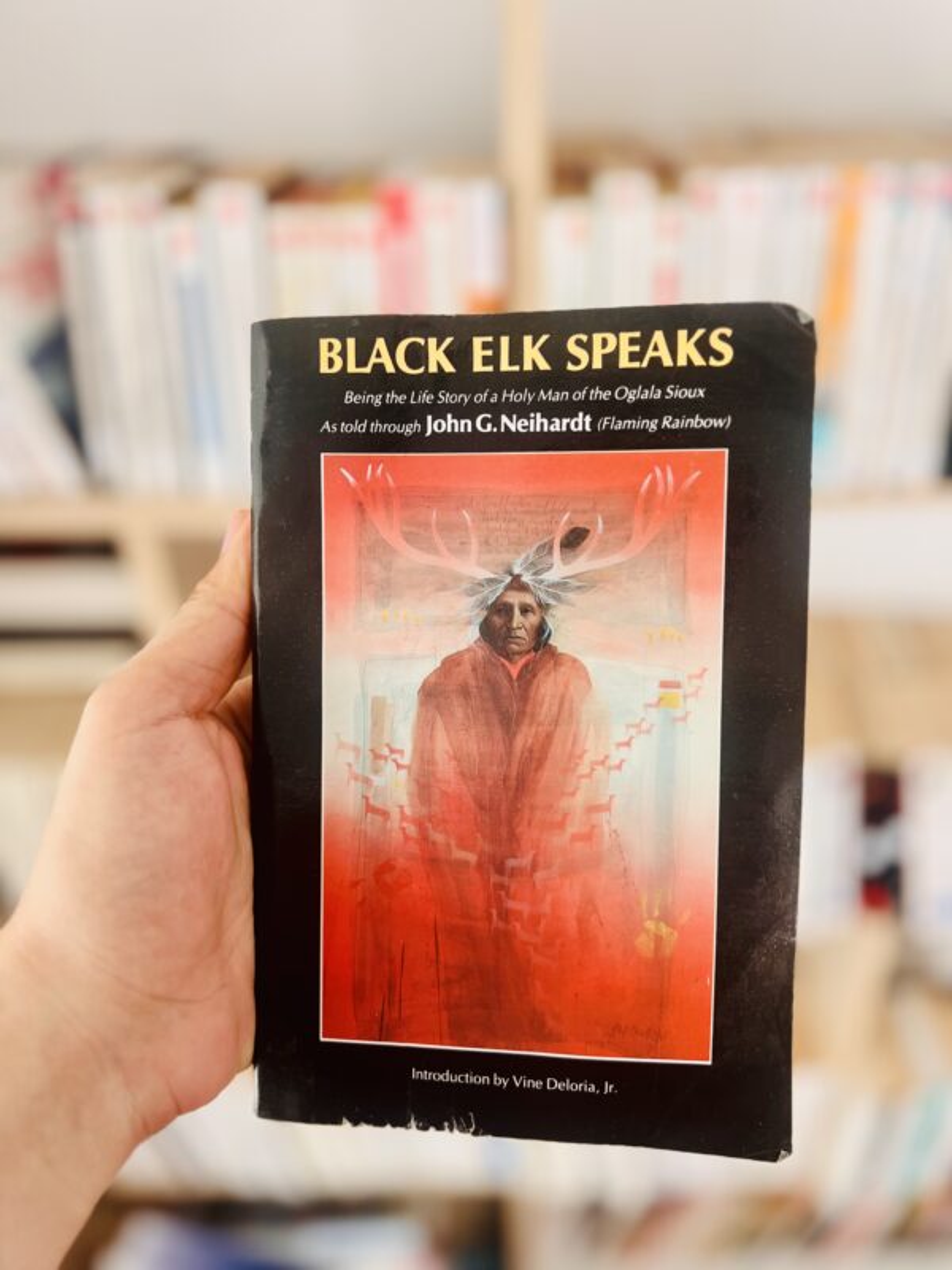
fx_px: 953
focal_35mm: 26
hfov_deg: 53.1
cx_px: 476
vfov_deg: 67.3
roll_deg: +3.2
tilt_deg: -32.9
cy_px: 635
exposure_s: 1/121
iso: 125
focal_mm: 5.7
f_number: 1.5
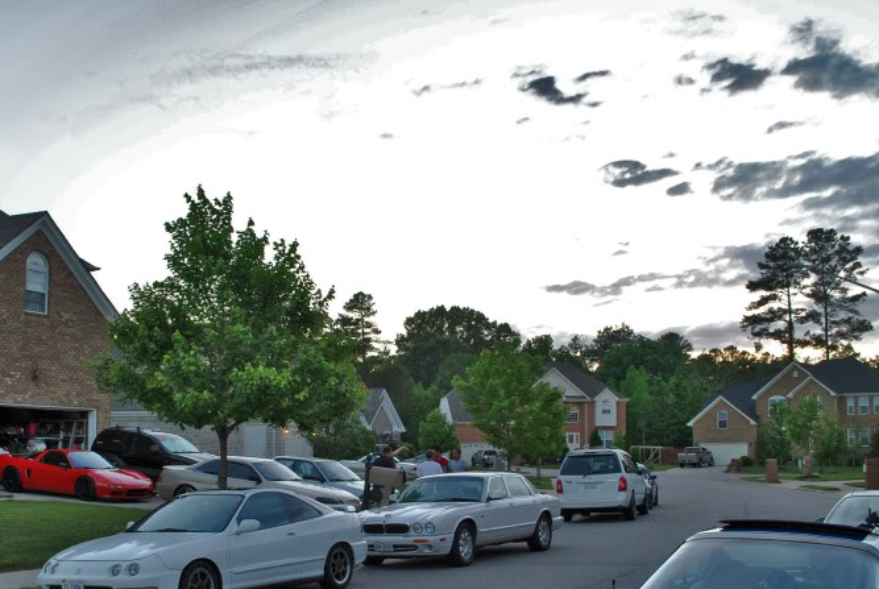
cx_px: 382
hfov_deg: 42.6
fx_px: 1125
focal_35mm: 46
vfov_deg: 29.2
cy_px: 385
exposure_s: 1/100
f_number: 5
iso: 200
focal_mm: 20
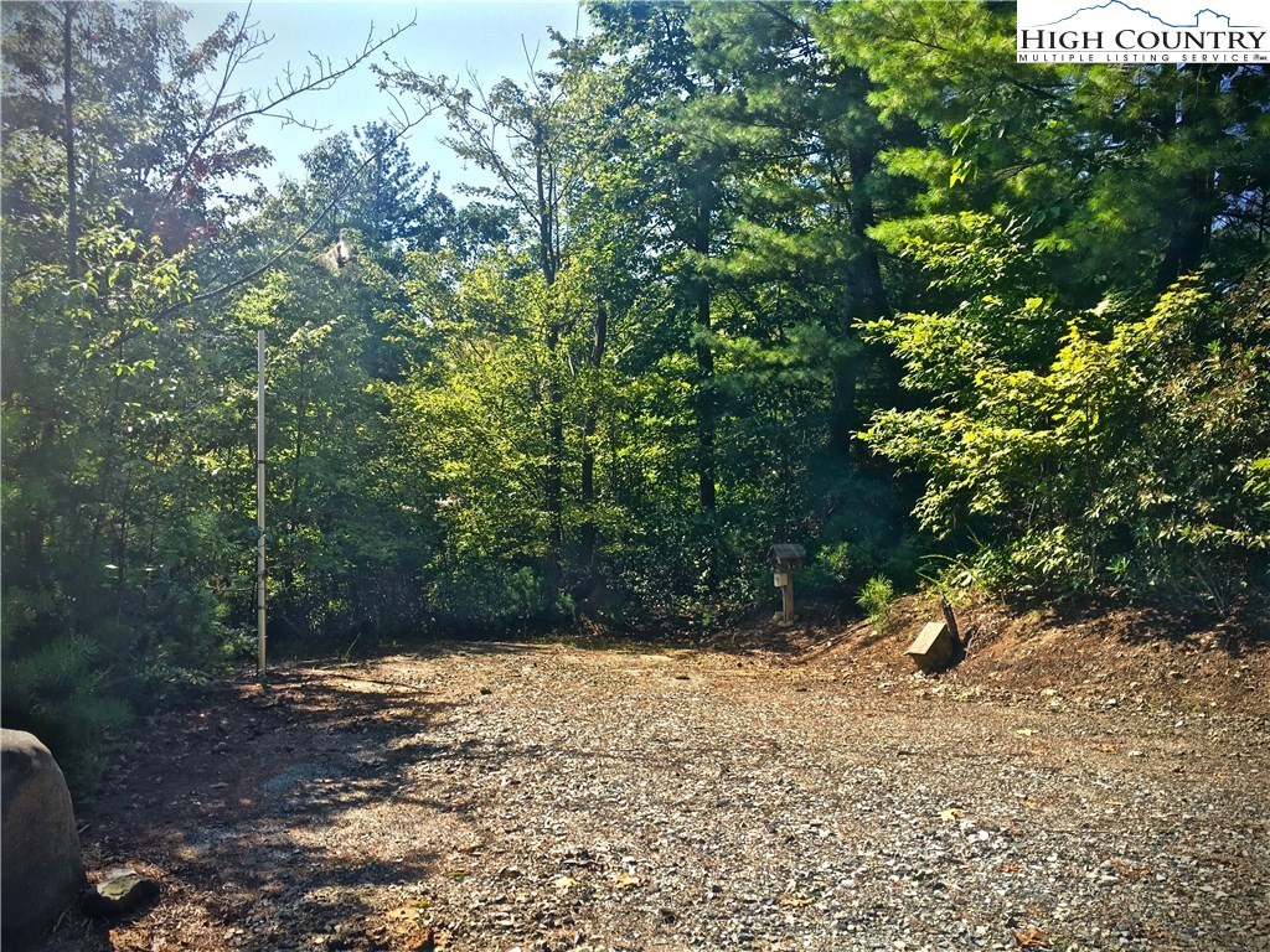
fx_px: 1064
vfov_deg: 48.2
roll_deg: -4.6
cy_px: 476
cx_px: 635
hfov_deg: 61.7
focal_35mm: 29
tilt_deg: +5.1
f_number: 2.2
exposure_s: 1/777
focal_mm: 4.15
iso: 25
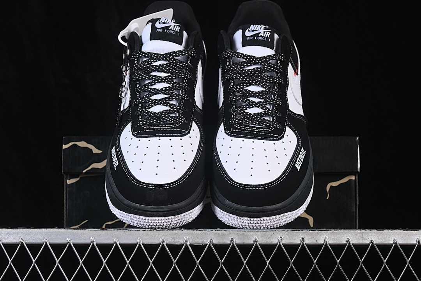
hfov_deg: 27.0
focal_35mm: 75
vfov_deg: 18.2
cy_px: 140
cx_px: 210
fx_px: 877
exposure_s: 1/60
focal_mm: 50
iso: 160
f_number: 6.3
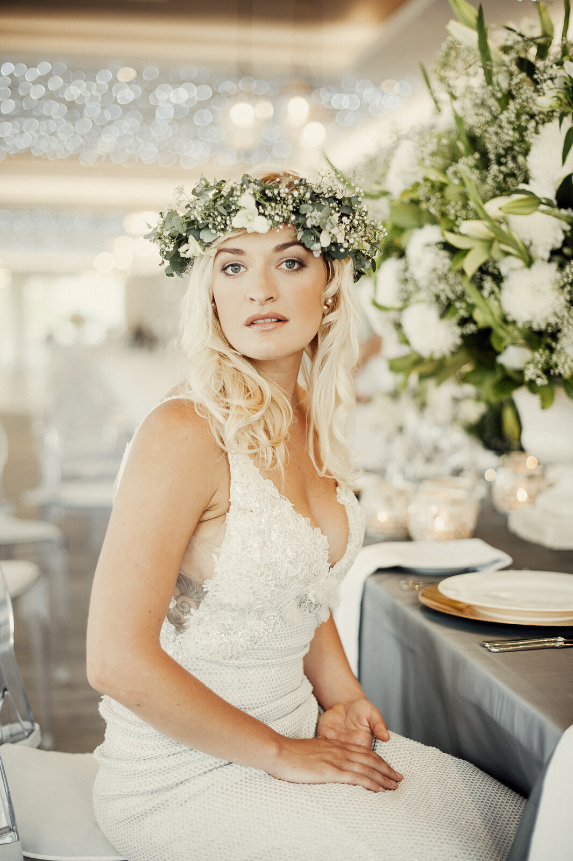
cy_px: 430
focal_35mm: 50
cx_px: 286
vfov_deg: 39.6
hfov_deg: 27.0
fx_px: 1195
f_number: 2
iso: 400
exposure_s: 1/125
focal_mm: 50
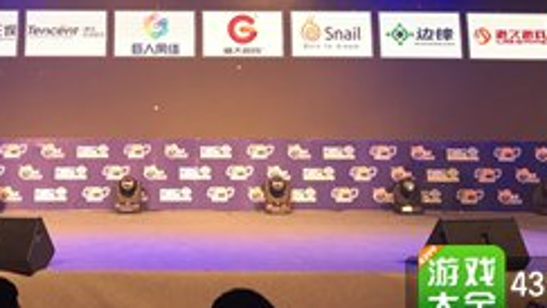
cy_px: -73
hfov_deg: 32.1
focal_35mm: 65
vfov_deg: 17.6
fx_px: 943
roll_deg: +0.1
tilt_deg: +12.9
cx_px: 191
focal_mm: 4.15
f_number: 2.2
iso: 32
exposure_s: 1/33
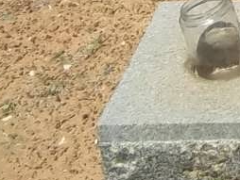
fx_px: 1048
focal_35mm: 151
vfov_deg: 9.0
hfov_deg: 11.5
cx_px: 509
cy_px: -227
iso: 80
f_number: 5.5
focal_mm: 5.7
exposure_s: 1/500
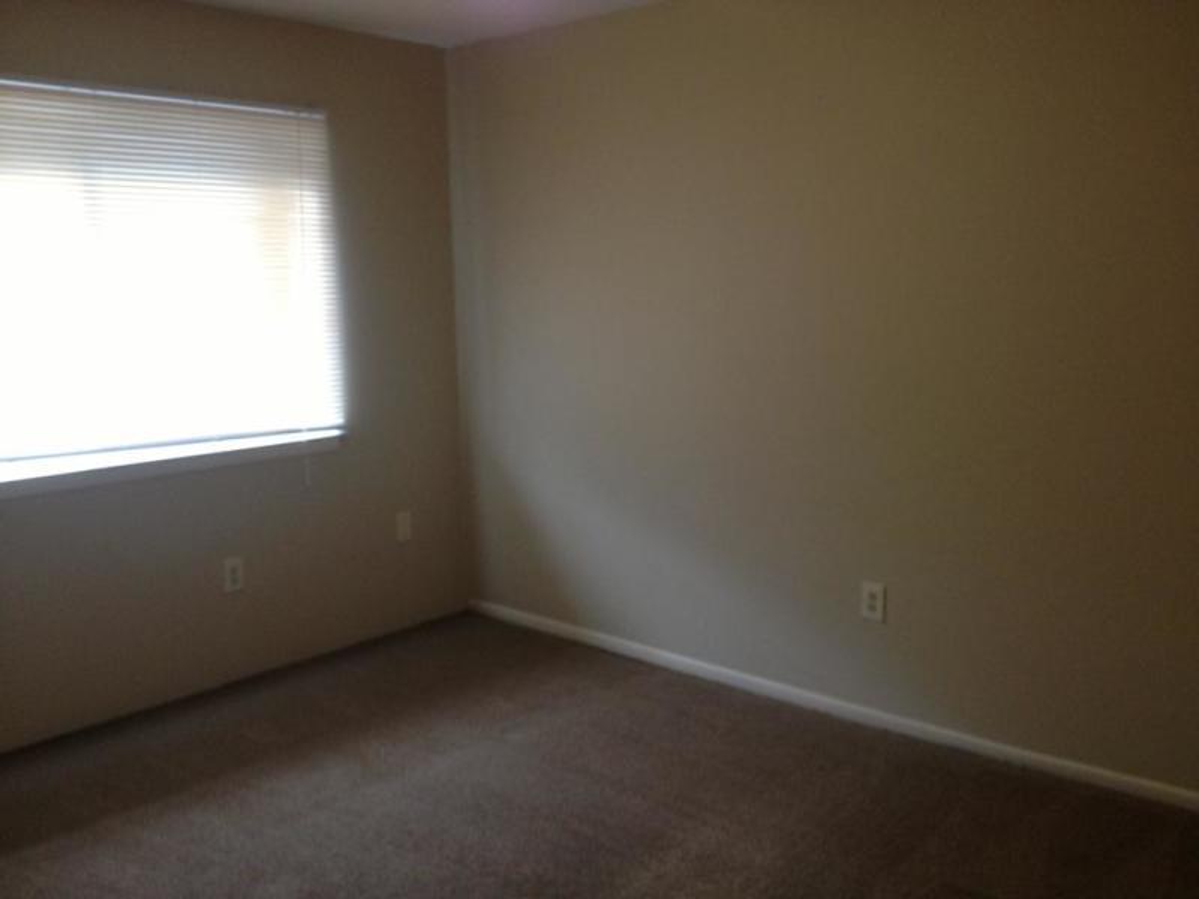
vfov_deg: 40.7
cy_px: 450
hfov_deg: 52.6
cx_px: 600
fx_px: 1212
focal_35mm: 35
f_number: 2.4
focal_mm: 4.28
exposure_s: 1/20
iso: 125
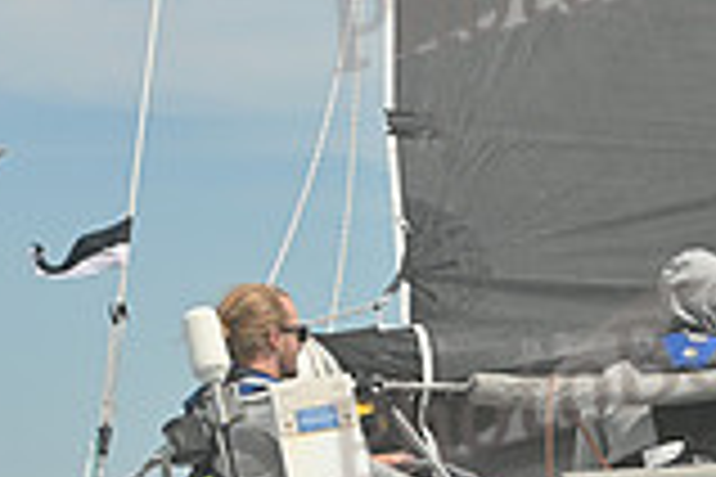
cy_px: 542
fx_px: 5091
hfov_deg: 7.8
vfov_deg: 5.3
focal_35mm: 256
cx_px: 1198
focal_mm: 70
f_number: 11
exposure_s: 1/1250
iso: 320
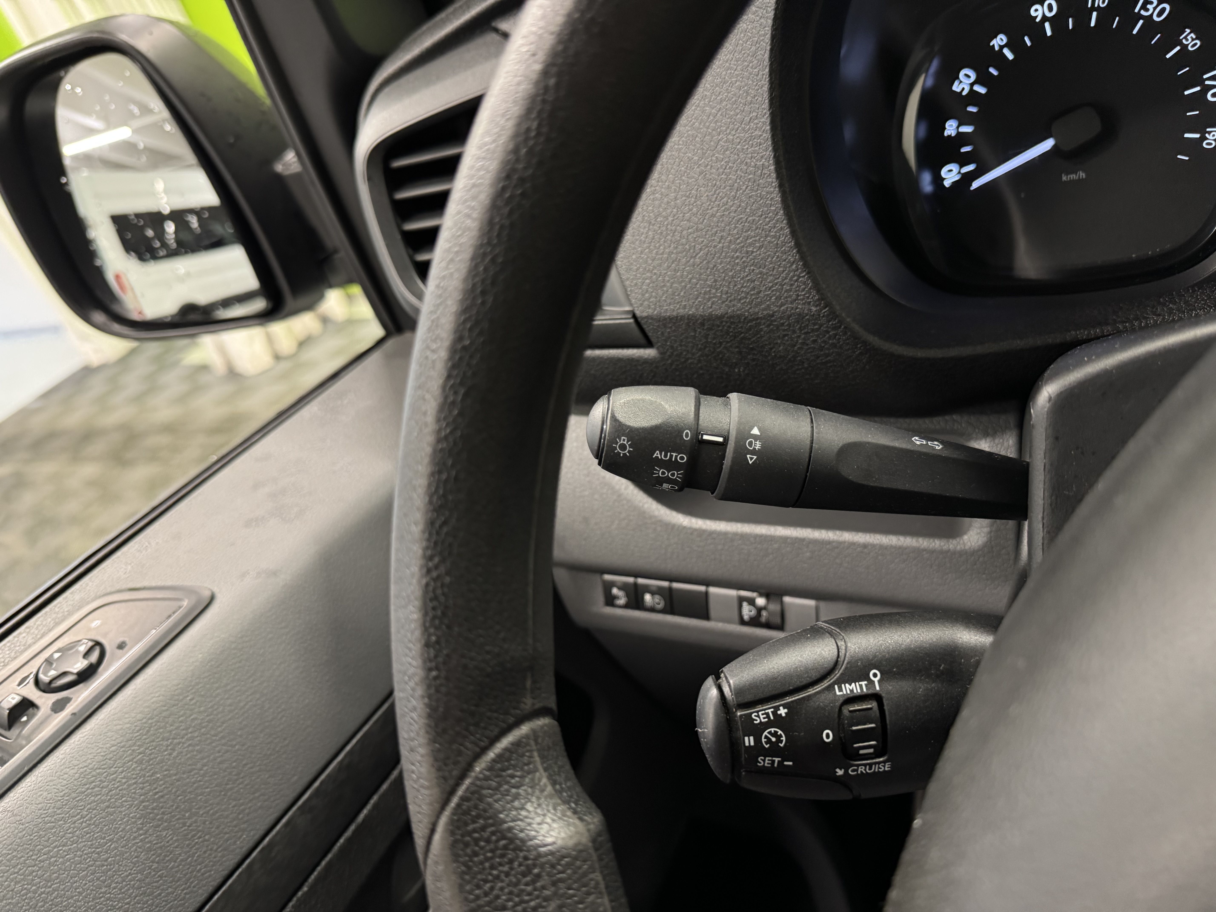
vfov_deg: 56.8
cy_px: 456
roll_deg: +22.9
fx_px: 843
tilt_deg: -32.1
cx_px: 608
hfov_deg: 71.6
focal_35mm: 24
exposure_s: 1/50
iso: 400
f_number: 1.78
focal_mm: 6.76
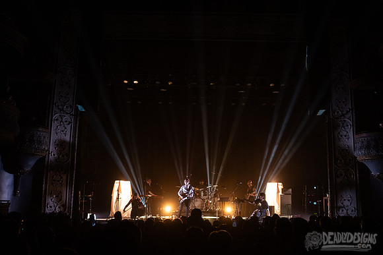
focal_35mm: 39
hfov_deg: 49.5
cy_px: 128
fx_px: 415
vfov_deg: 34.2
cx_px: 197
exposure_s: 1/50
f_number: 4
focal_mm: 36
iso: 2000
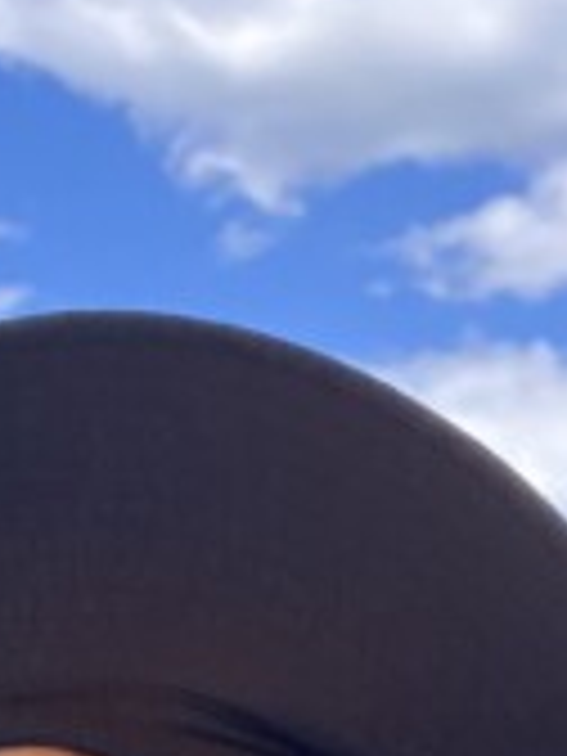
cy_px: 1728
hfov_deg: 11.1
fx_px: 2905
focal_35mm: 133
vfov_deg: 12.2
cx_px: 342
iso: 32
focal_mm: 3.99
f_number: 1.8
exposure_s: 1/600
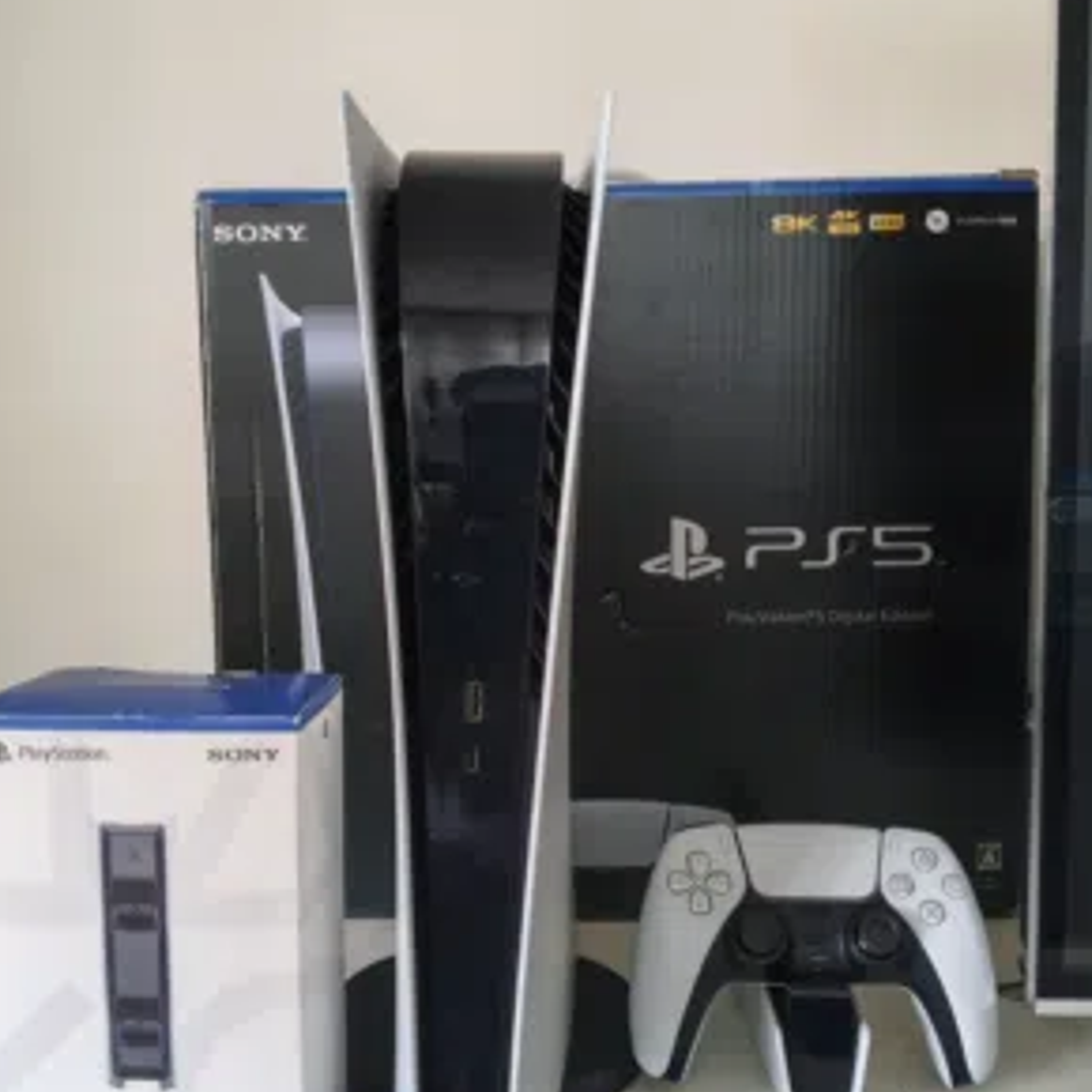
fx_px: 999
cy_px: 542
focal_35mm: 28
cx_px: 542
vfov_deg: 57.3
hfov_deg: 57.3
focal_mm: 4.09
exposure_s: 1/33.3
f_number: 1.6
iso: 656
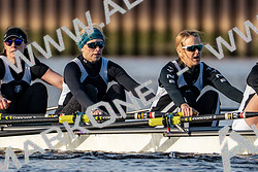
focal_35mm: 1284
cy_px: 77
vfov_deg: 1.1
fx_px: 9207
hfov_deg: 1.6
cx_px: 130
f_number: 6.3
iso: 800
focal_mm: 553
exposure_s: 1/2000
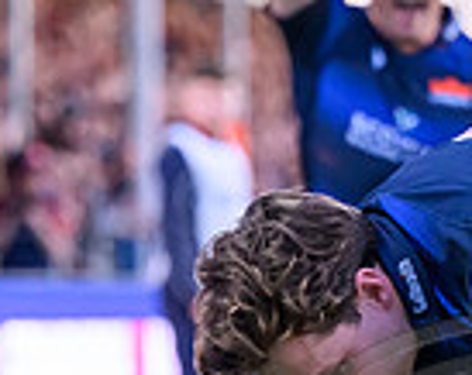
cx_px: 534
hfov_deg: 3.7
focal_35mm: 518
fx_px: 7221
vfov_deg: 3.0
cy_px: 659
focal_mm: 130
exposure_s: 1/1250
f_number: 3.2
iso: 4000
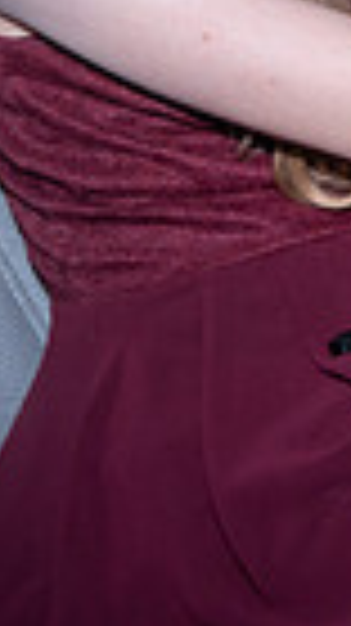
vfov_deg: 16.6
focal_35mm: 122
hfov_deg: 7.6
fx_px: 2022
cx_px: 1292
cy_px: -191
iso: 500
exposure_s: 1/125
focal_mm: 28
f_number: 6.3
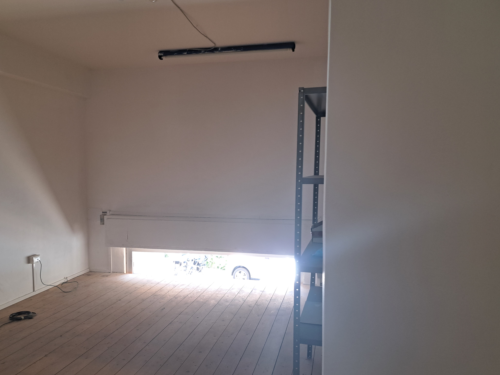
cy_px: 207
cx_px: 228
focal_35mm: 27
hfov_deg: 65.2
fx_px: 390
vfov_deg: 51.3
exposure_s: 1/25
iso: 100
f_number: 1.8
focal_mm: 5.23
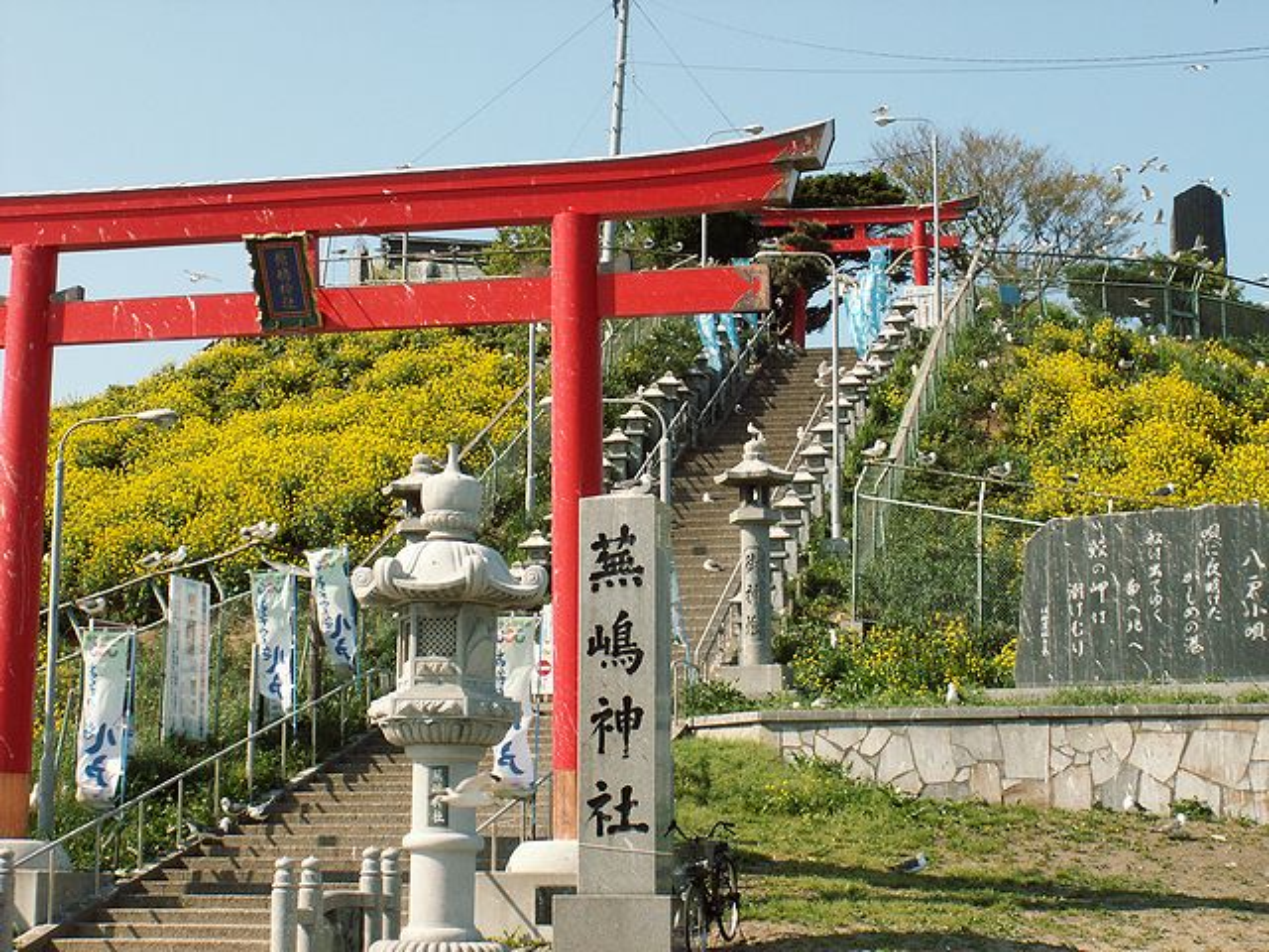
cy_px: 476
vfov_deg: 22.3
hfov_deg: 29.4
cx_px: 634
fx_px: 2420
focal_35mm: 66
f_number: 8
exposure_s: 1/125
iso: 50
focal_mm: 11.03
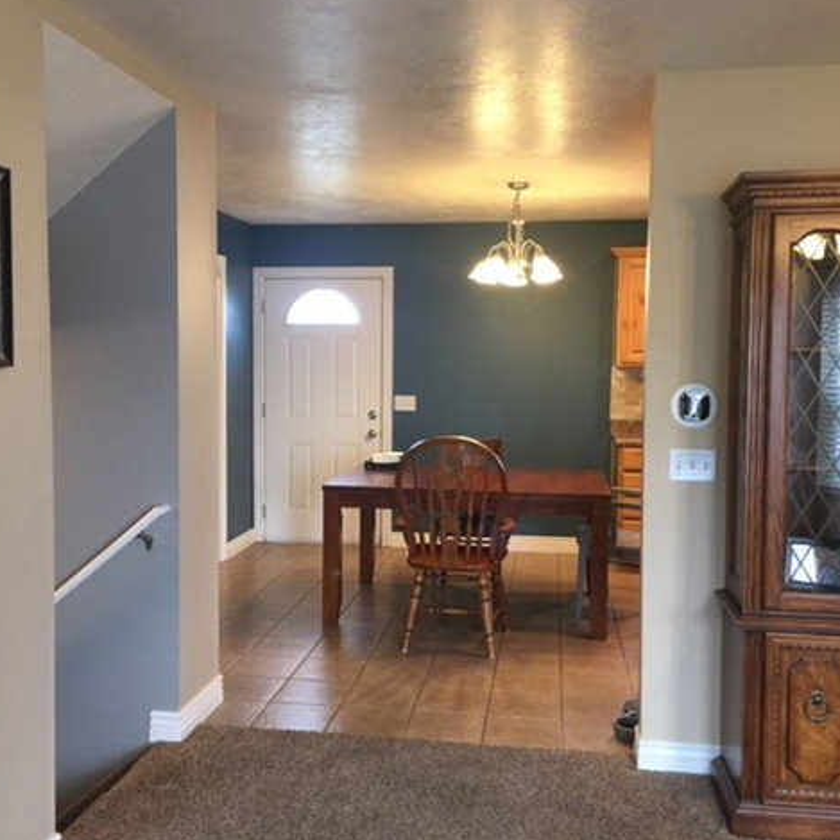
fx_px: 961
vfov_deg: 47.2
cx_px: 410
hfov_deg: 47.2
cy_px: 417
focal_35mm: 35
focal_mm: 4.15
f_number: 2.2
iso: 100
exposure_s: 1/30
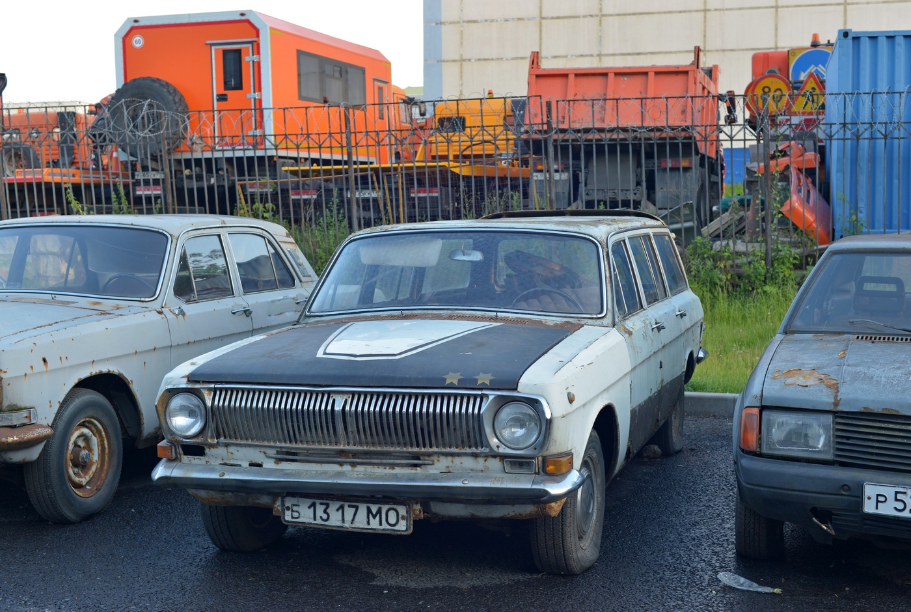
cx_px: 456
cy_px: 306
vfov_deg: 27.1
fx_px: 1268
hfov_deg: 39.5
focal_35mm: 50
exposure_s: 1/160
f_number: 5.6
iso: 400
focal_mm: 50
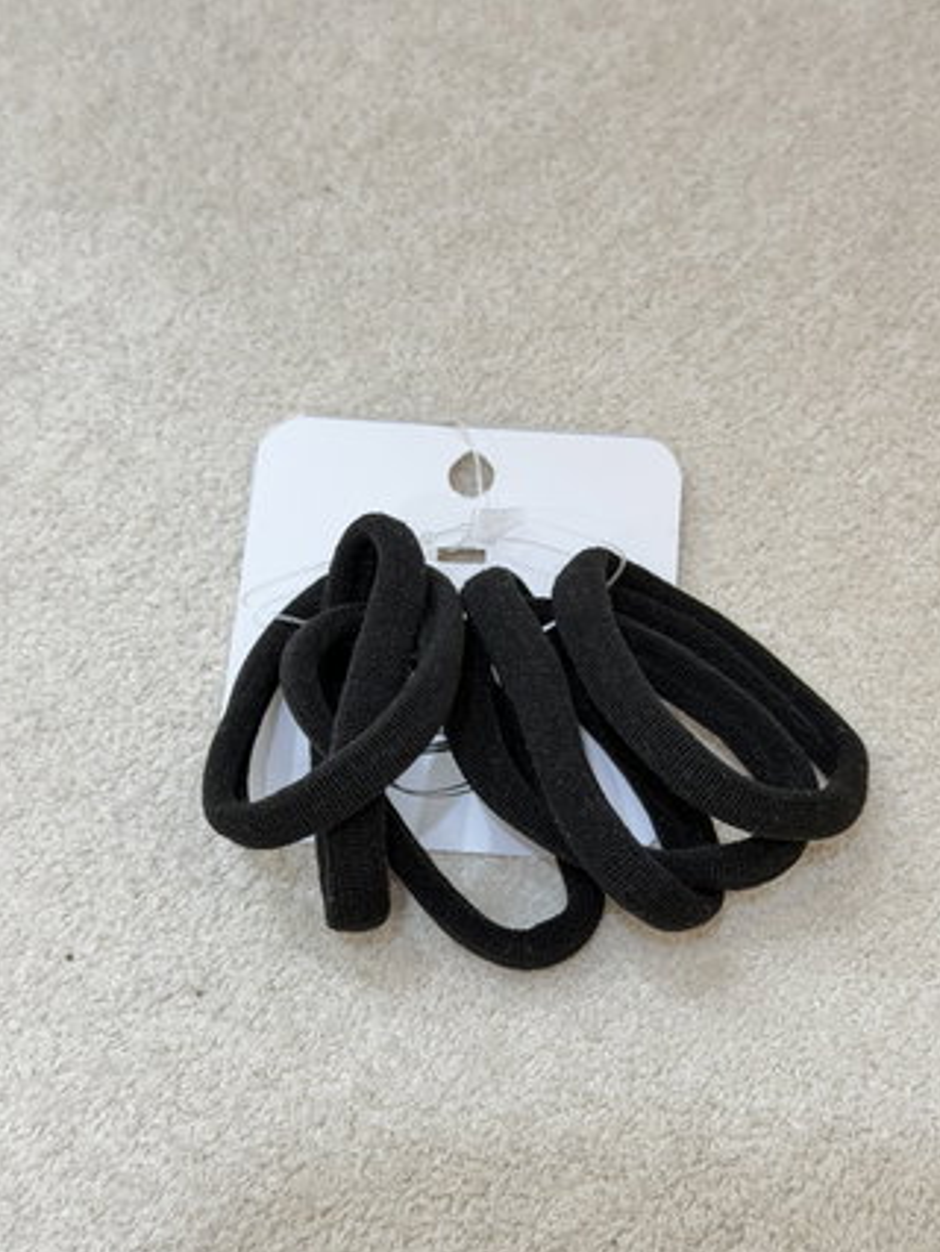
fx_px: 2170
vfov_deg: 32.1
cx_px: 555
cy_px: 686
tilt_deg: -60.7
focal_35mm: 60
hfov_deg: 24.4
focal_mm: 6.76
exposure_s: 1/33
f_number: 1.78
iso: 250
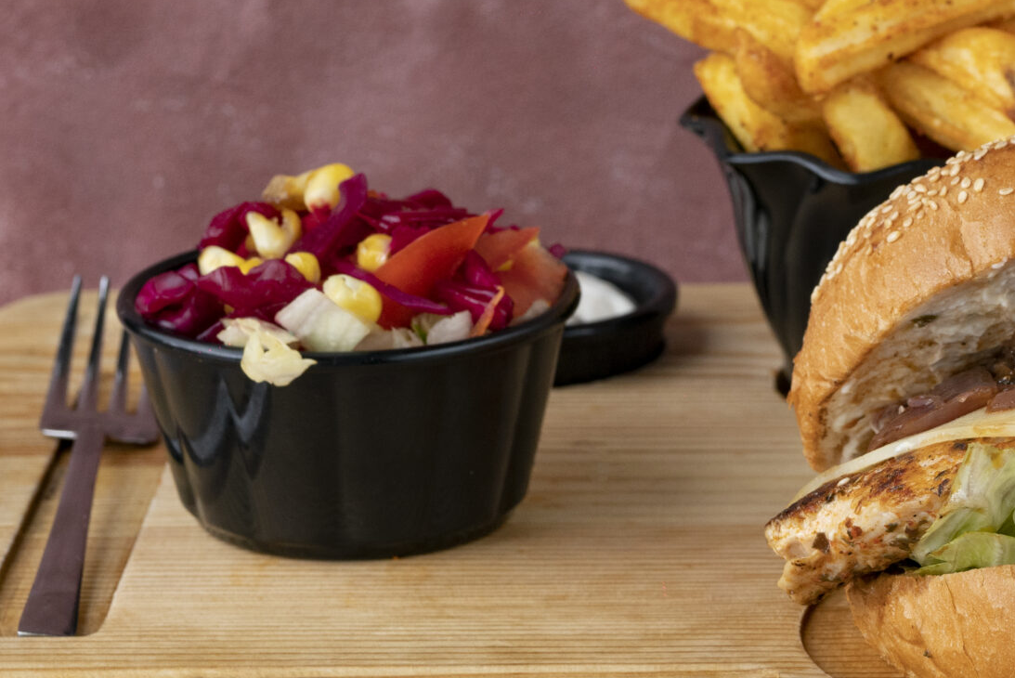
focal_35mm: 199
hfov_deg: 10.3
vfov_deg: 6.9
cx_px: 773
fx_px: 5613
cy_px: 193
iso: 640
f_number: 8
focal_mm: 85
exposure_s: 1/125
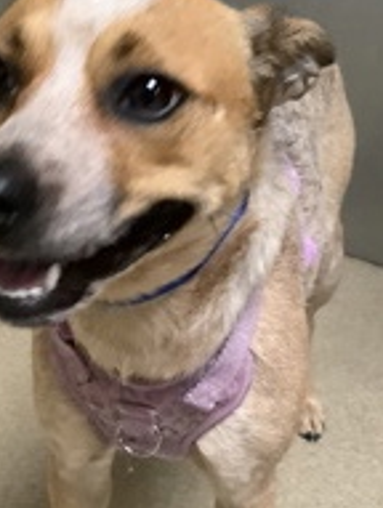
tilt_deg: -28.1
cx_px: 156
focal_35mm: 68
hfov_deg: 21.7
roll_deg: -1.9
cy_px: 242
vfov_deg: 28.5
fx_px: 1000
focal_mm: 3.3
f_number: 2.4
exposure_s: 1/33
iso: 400
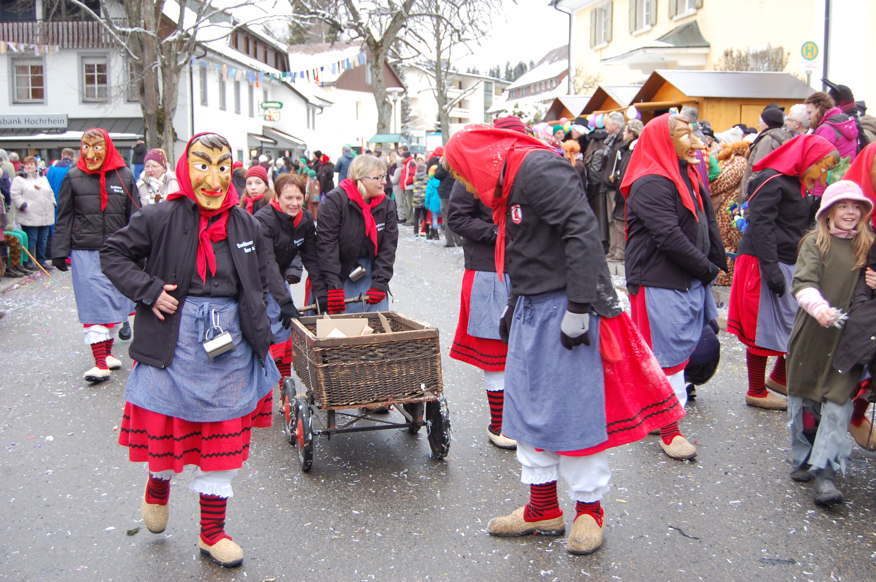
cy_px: 291
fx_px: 1021
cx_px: 438
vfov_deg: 31.8
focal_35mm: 42
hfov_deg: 46.4
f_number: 4.5
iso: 400
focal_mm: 28
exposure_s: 1/80
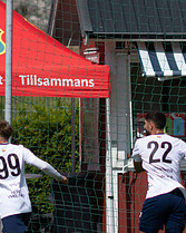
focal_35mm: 1564
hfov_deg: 1.0
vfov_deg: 1.2
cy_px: 209
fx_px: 10770
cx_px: 170
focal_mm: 300
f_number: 3.2
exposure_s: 1/2500
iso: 100
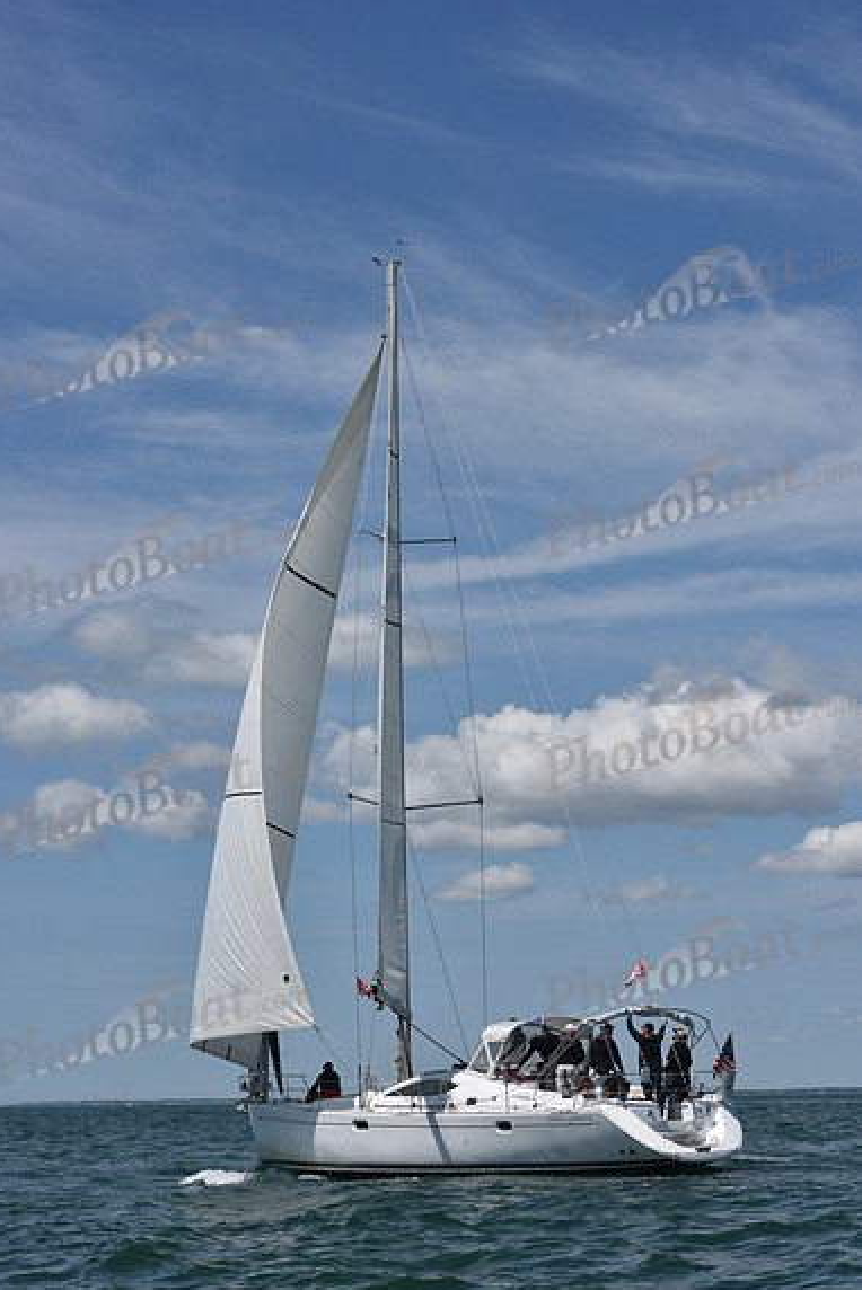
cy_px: 650
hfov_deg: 19.2
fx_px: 2547
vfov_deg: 28.4
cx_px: 428
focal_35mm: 71
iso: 320
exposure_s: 1/800
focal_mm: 70
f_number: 8
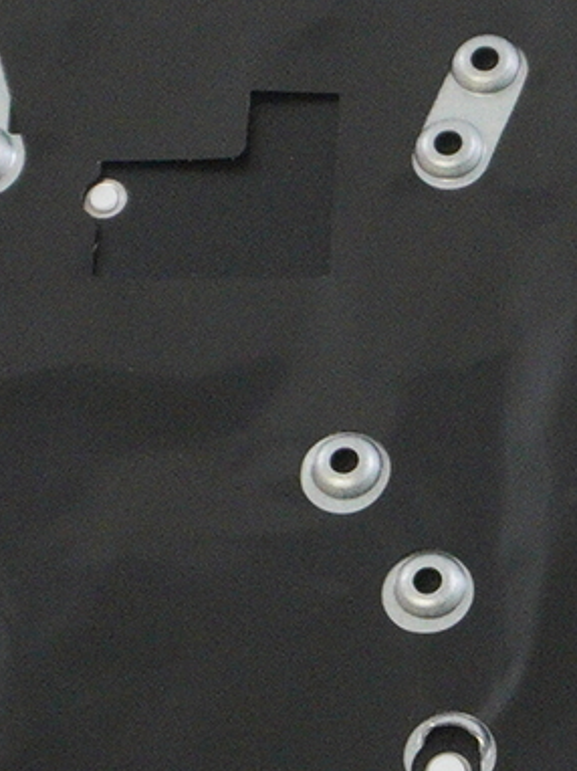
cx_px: 1057
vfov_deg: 9.0
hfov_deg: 6.7
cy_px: 898
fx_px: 4831
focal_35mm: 217
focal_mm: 23
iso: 2000
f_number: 5.6
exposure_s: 1/125
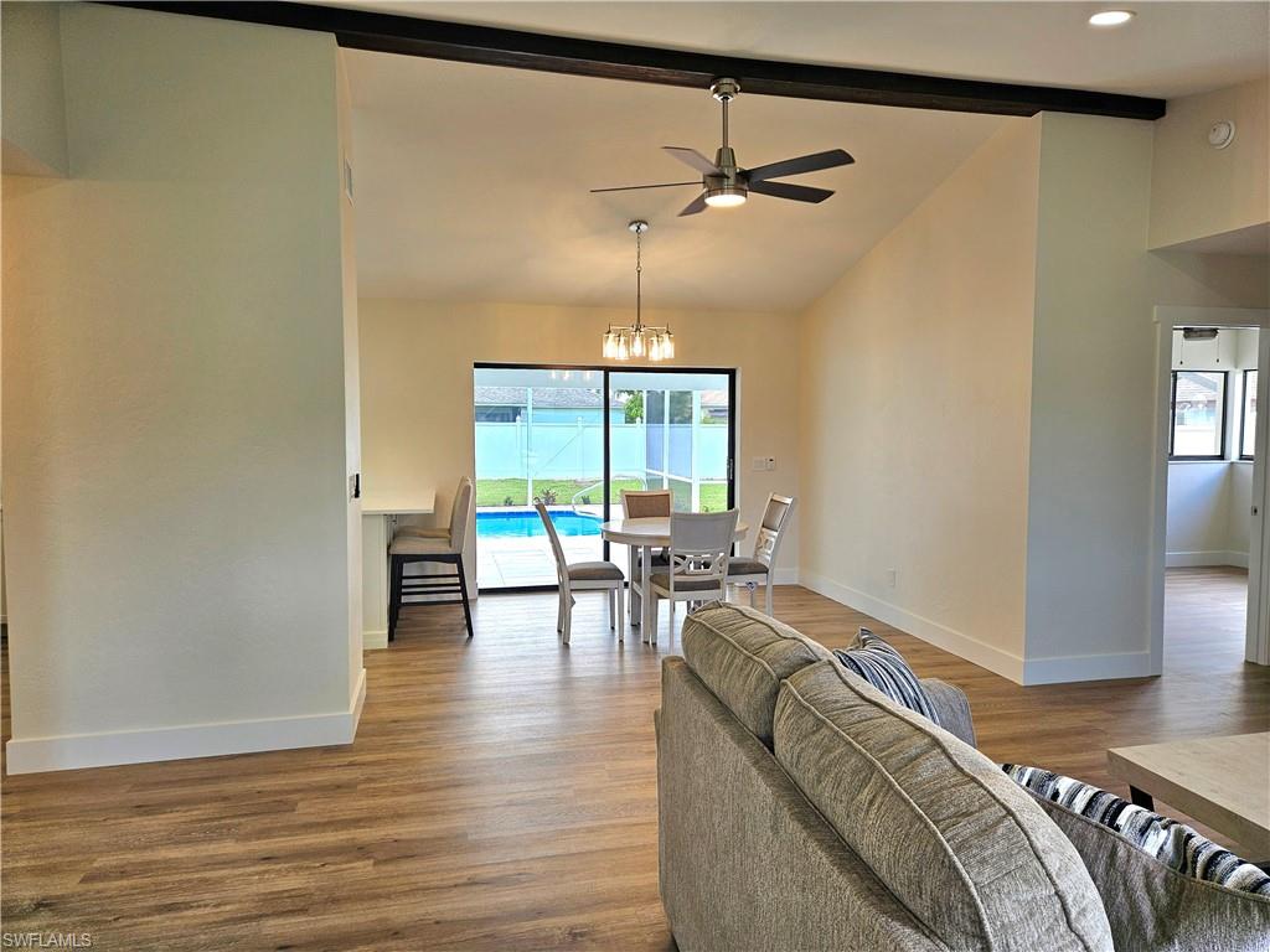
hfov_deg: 73.9
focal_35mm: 23
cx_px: 635
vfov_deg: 58.9
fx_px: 844
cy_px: 476
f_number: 1.8
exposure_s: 1/120
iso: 32
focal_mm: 5.4
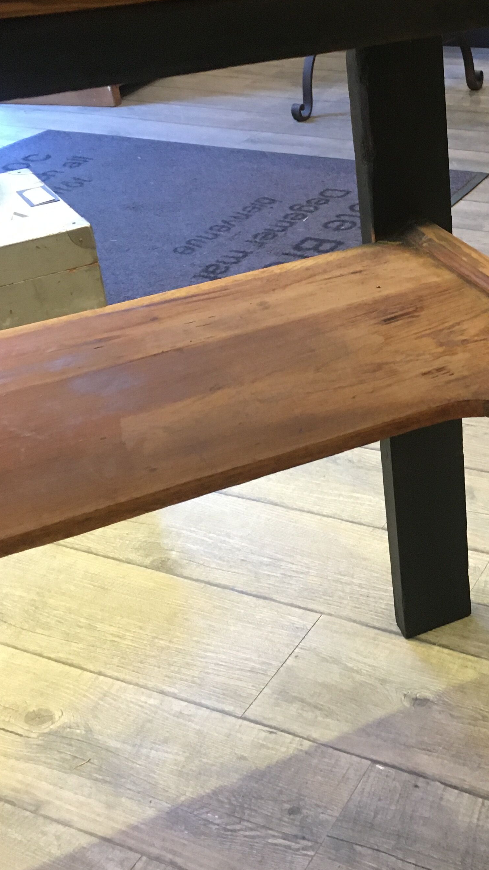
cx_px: 460
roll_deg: +3.6
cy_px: 322
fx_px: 1106
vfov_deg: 42.5
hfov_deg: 24.1
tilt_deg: -26.7
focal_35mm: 48
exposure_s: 1/20
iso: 200
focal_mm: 4.15
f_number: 2.2
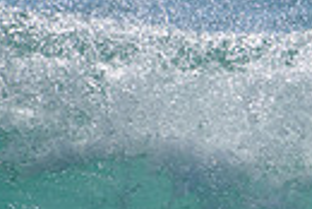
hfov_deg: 0.8
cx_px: 741
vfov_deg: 0.5
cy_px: 235
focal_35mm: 2732
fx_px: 23704
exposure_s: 1/2000
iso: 72
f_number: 5.6
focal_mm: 500
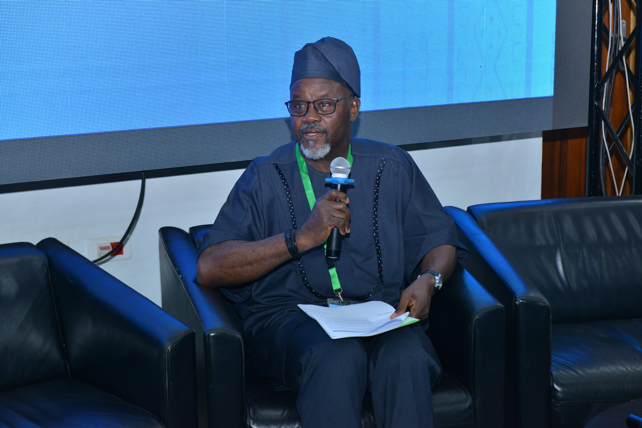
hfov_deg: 28.8
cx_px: 321
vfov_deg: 19.5
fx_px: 1248
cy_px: 214
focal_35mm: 70
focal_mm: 70
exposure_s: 1/60
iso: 1250
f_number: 5.6
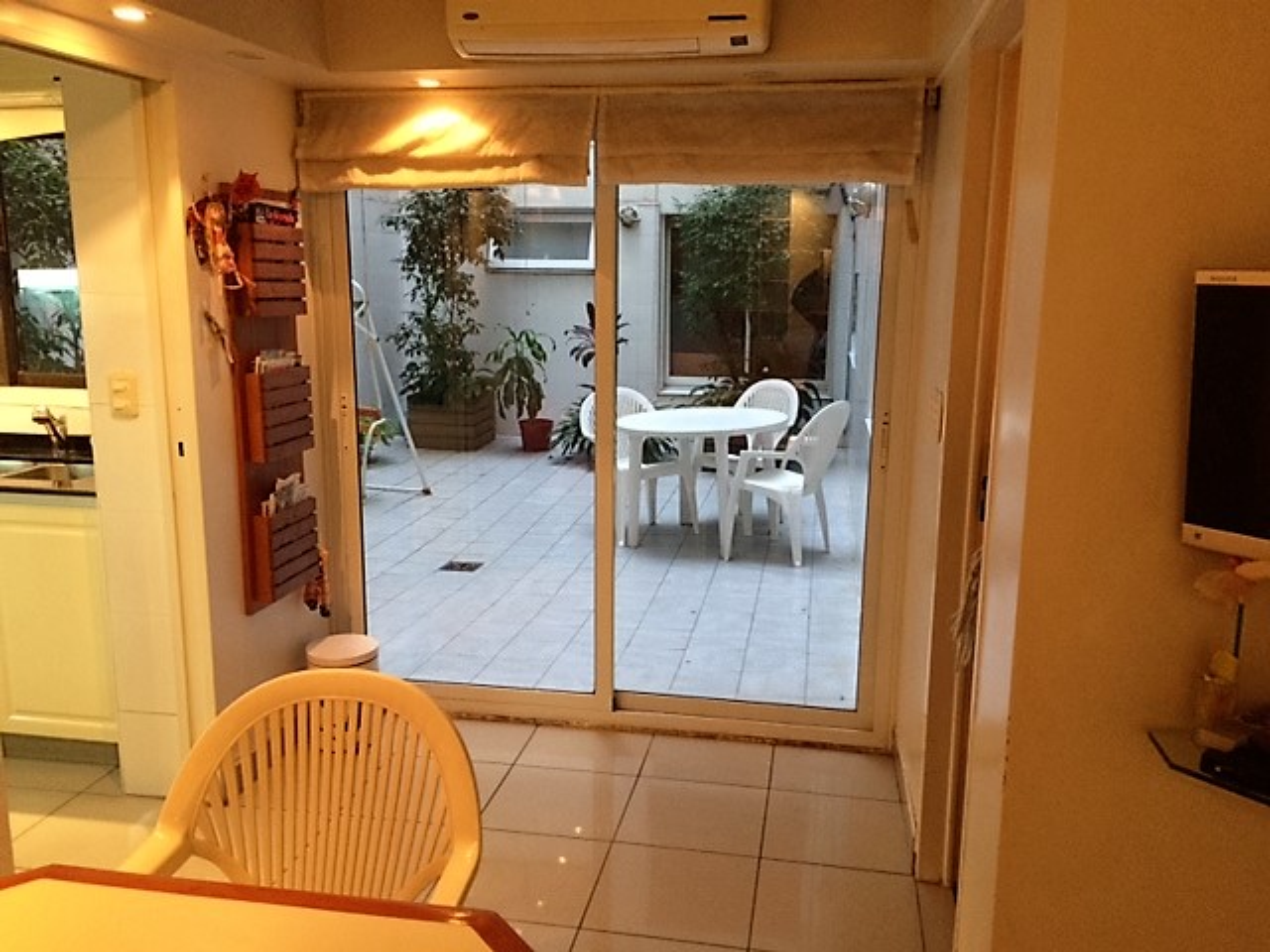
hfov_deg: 61.7
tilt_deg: -12.4
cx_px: 635
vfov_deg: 48.2
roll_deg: +0.9
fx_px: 1064
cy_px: 476
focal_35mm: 29
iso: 200
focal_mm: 4.15
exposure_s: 1/33
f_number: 2.2
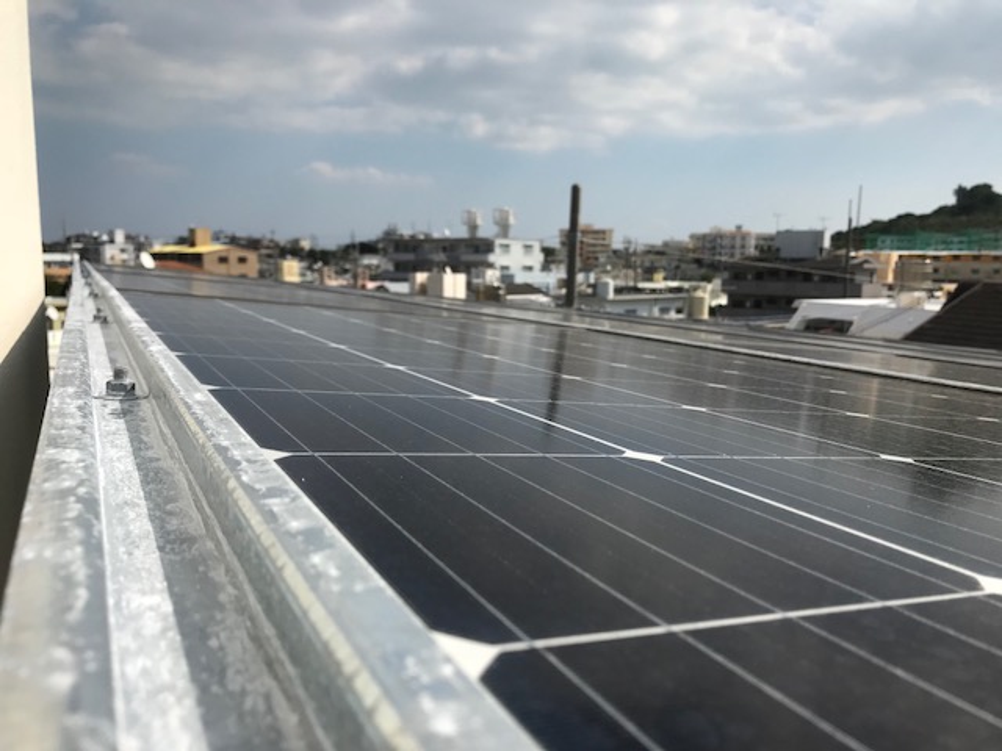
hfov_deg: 63.4
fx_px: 810
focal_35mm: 28
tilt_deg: -7.2
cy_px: 376
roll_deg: -1.0
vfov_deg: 49.7
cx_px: 501
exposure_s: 1/4808
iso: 20
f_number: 1.8
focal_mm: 3.99
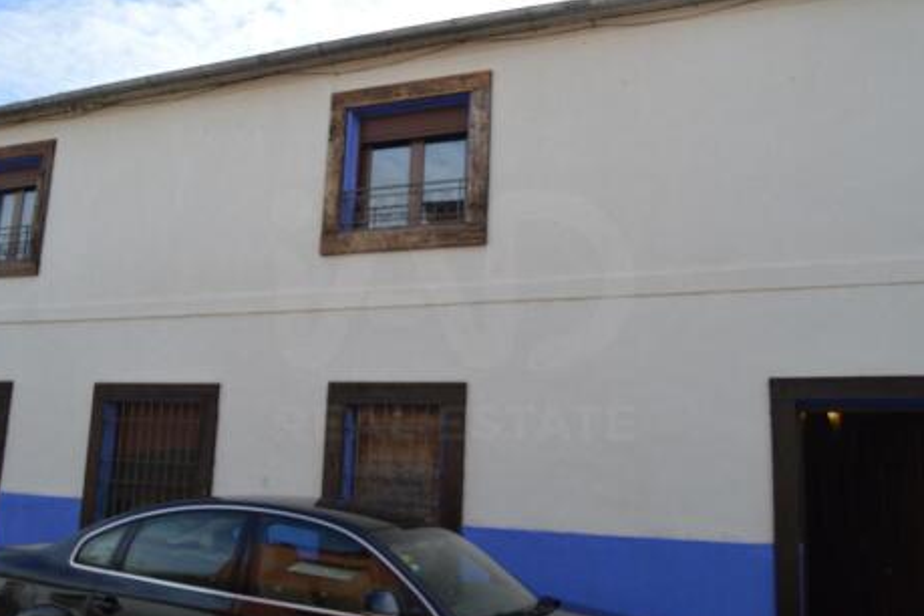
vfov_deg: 46.4
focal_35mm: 28
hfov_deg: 65.5
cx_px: 453
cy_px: 315
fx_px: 719
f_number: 7.1
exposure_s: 1/200
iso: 100
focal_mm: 18
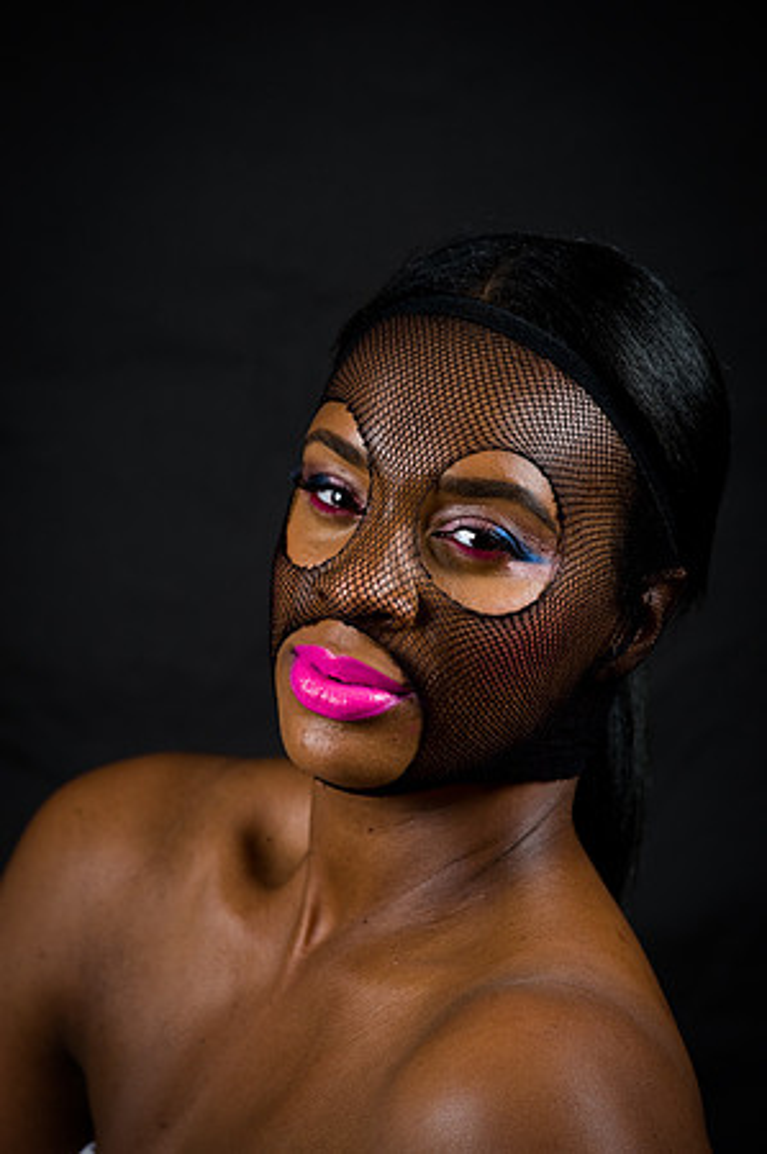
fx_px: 6406
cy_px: 577
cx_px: 384
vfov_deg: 10.3
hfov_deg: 6.9
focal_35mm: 200
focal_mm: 200
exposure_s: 1/125
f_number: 5.6
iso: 200
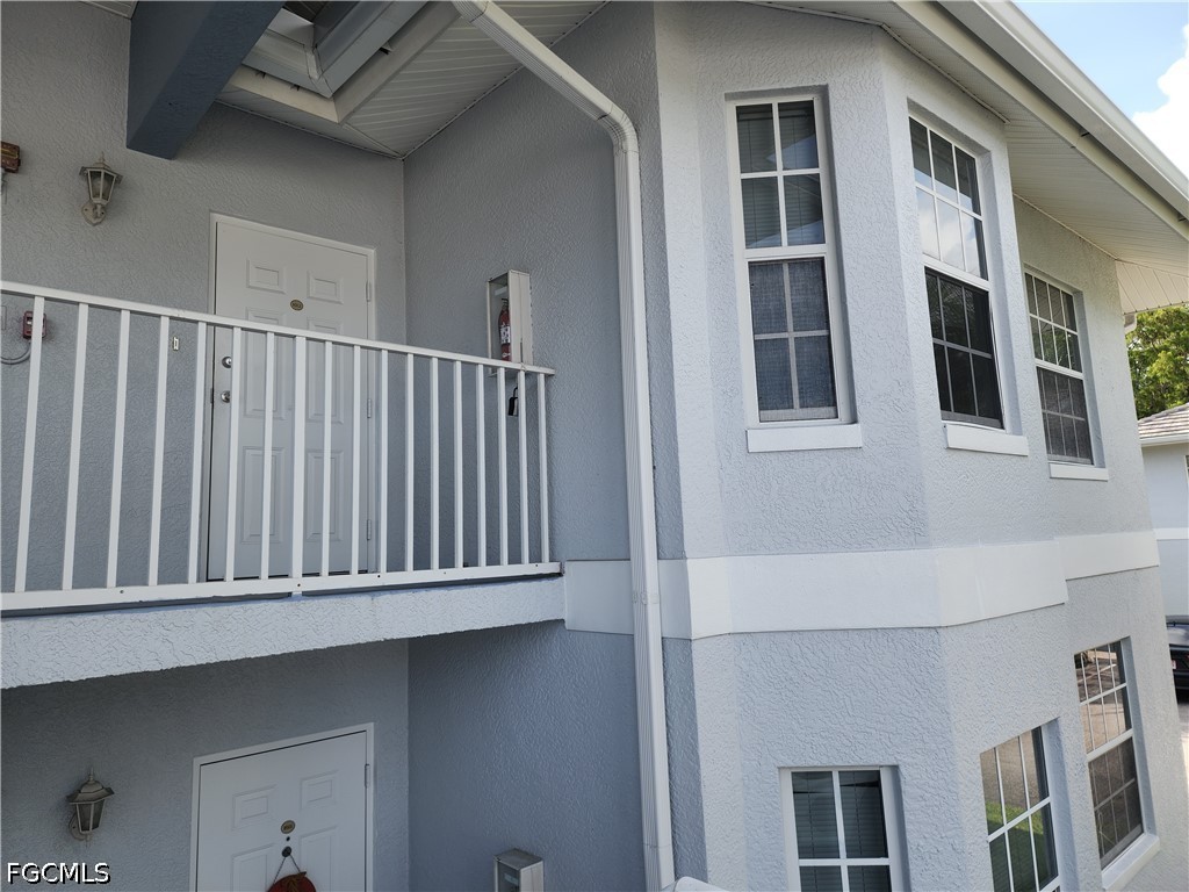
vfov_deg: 58.9
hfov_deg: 73.9
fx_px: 790
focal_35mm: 23
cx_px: 594
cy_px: 446
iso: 12
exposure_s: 1/337
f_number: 1.8
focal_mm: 6.4
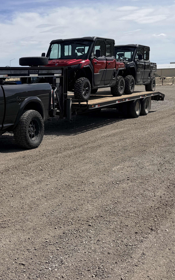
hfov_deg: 25.4
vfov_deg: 42.3
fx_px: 359
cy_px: 102
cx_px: -19
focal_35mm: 47
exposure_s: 1/10309
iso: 80
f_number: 1.78
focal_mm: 6.76
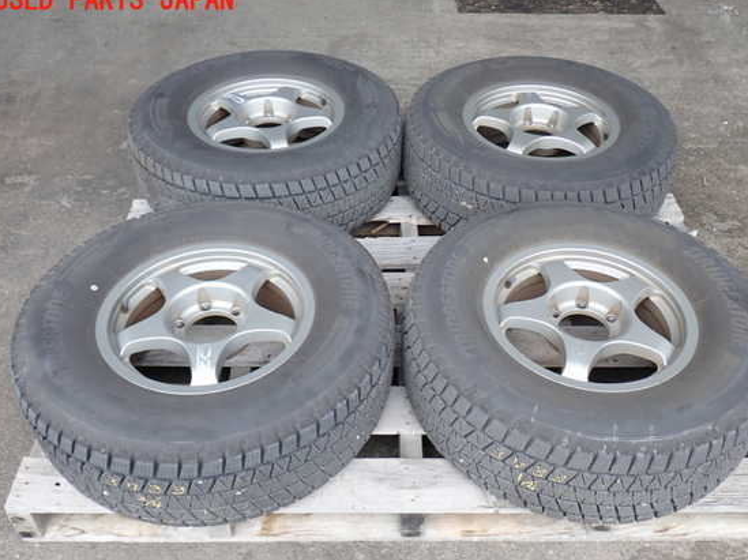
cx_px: 395
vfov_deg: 40.6
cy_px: 290
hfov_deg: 52.6
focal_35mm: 35
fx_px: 756
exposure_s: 1/60
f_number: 2.4
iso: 100
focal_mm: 5.79
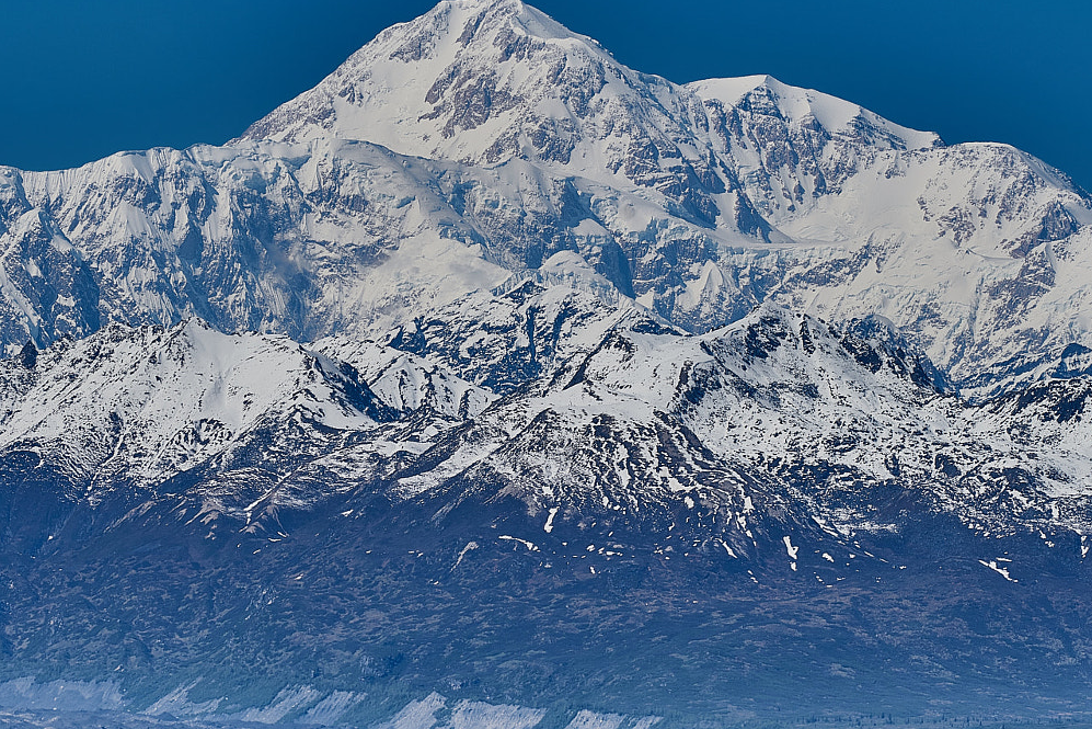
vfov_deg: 4.3
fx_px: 9738
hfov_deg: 6.4
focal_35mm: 321
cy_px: 280
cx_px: 574
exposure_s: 1/500
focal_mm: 200
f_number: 10
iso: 100
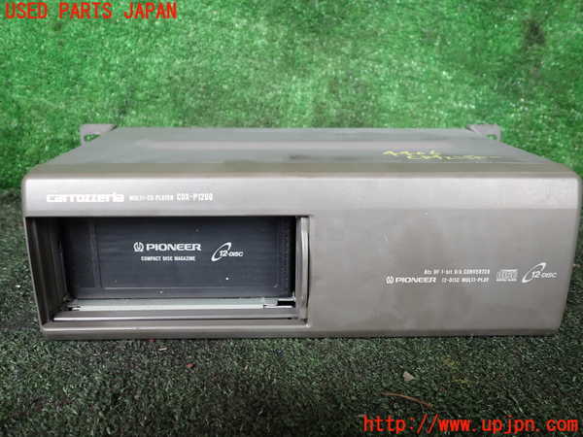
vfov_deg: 46.8
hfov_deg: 60.0
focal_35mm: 30
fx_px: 505
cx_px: 292
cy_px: 218
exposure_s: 1/60
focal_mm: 5.4
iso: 160
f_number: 2.3
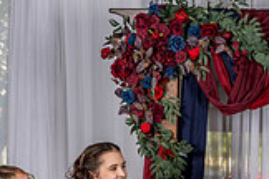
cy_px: 302
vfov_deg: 9.2
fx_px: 1068
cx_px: 284
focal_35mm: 143
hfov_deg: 14.1
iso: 100
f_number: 5
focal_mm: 40
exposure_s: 1/160
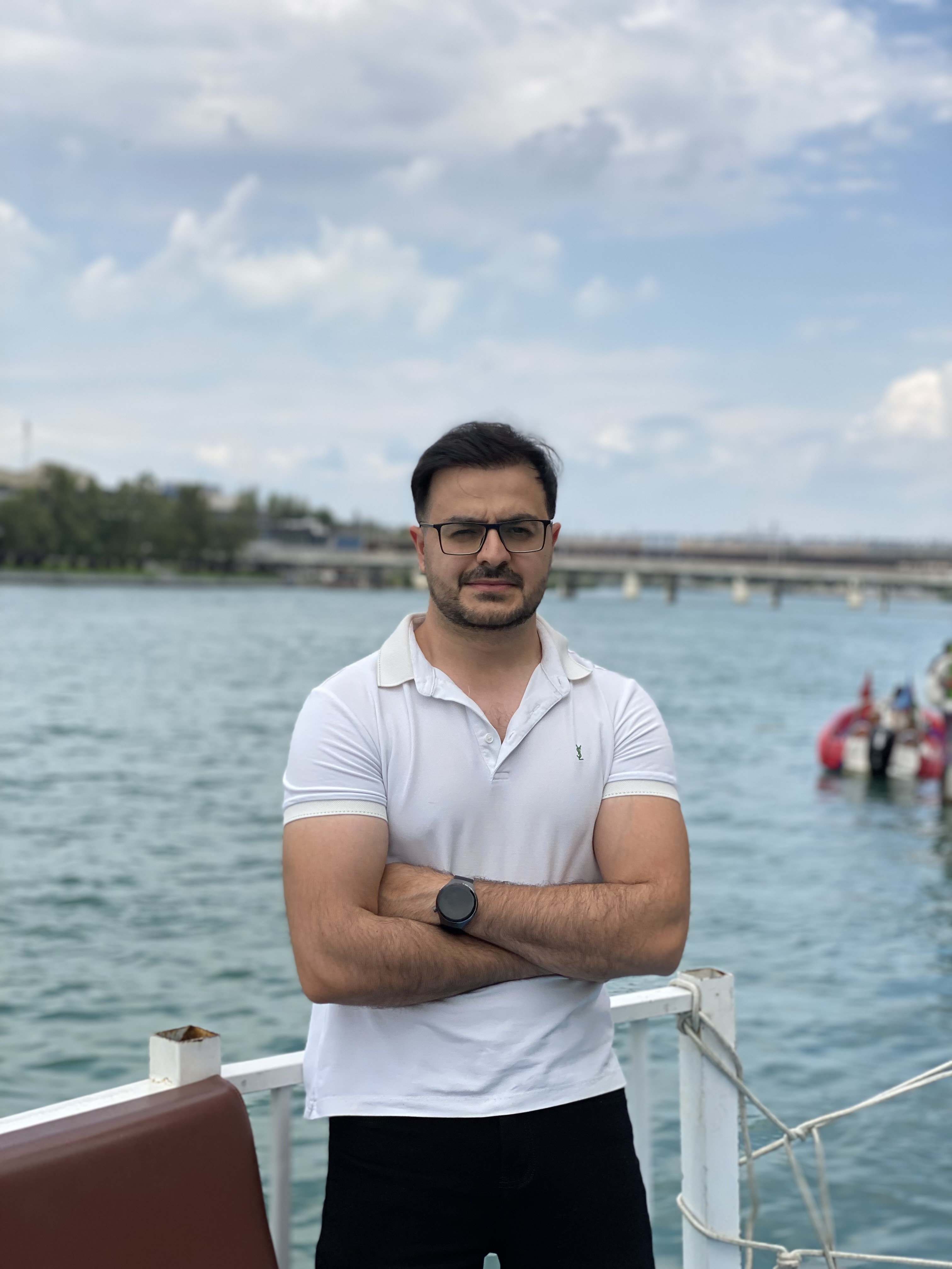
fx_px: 1907
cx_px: 476
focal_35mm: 52
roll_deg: -1.9
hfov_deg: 28.0
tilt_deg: -0.8
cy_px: 634
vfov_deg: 36.8
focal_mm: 6
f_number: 2
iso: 20
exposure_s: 1/1996
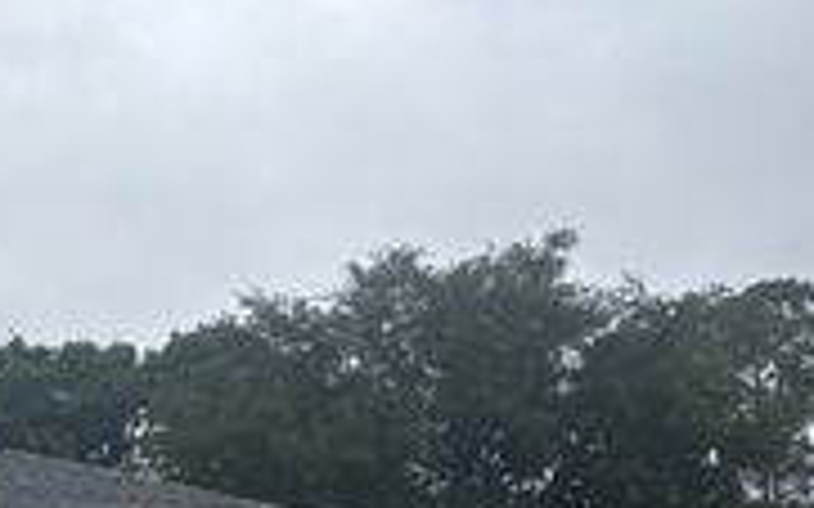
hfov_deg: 23.3
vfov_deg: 16.0
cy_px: 722
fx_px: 1685
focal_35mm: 76
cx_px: -306
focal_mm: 5.96
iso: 50
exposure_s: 1/2398
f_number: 1.6
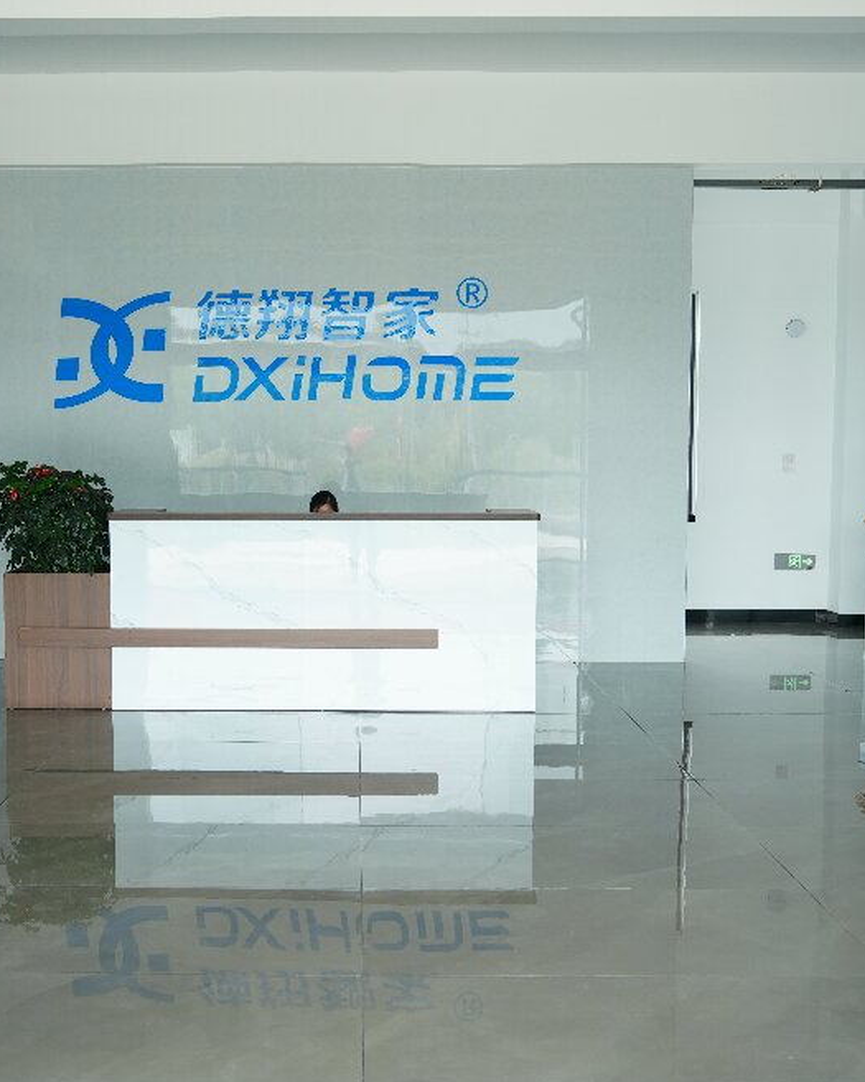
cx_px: 331
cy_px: 543
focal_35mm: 40
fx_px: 1281
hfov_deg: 37.1
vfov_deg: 45.8
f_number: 5.6
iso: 800
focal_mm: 28
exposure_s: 1/160
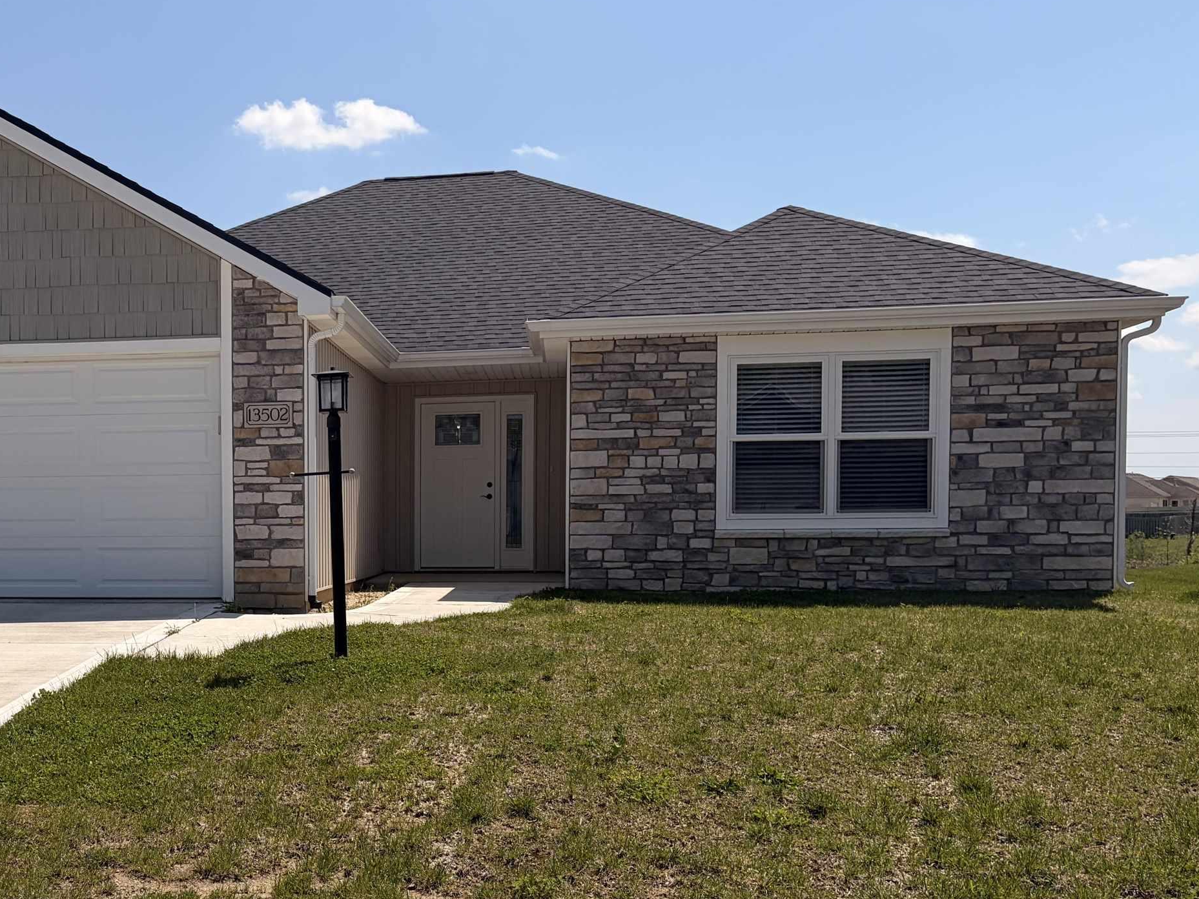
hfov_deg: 41.9
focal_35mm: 43
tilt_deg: -1.8
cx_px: 235
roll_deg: +0.3
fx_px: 1489
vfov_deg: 33.3
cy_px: 590
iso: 64
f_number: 1.6
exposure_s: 1/7813
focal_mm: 5.96
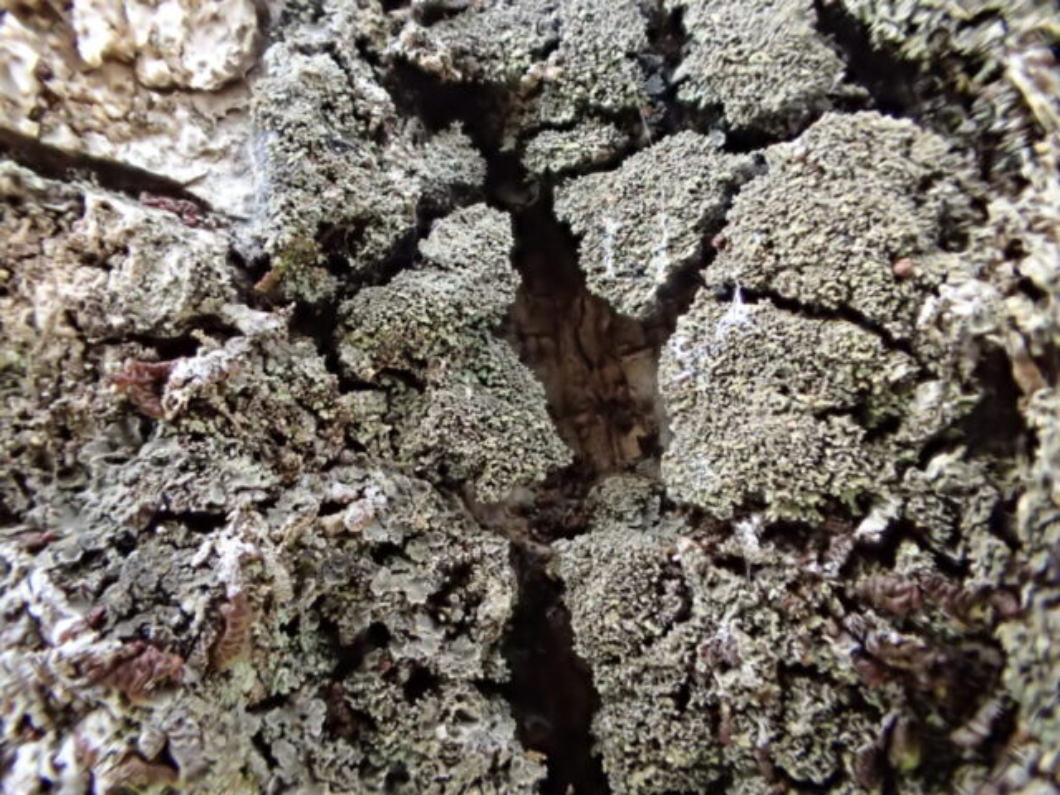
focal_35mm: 30
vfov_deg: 46.8
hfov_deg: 60.0
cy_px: 398
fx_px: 919
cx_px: 530
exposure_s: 1/80
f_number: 3.2
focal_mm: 5.5
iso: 800
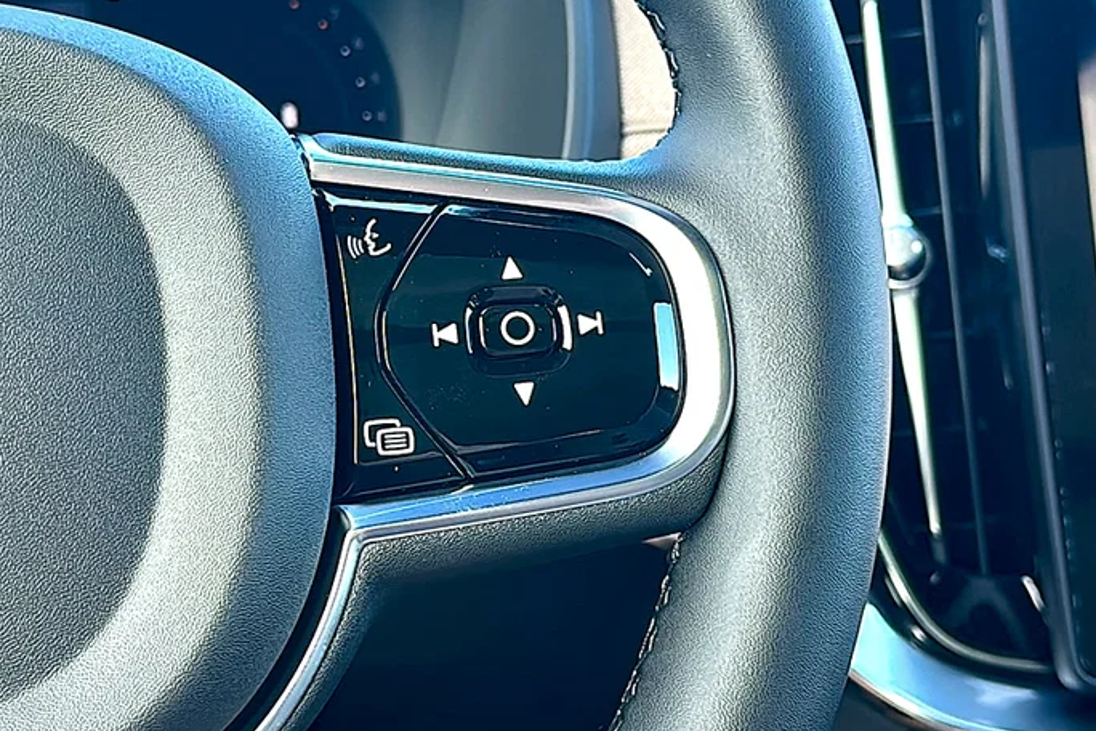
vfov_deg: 27.0
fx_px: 1522
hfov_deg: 39.6
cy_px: 329
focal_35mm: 50
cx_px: 548
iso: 80
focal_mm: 6.86
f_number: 1.78
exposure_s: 1/160
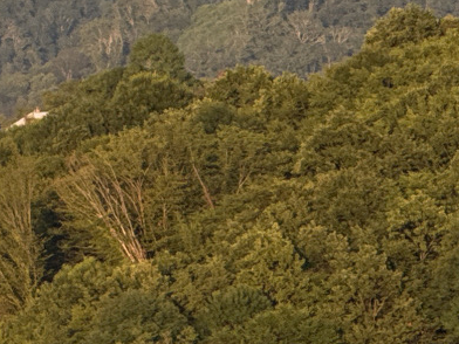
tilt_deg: +0.0
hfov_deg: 3.2
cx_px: -673
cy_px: 164
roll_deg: -0.4
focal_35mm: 612
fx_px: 8115
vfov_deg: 2.4
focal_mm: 15.66
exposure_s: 1/275
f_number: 2.8
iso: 50
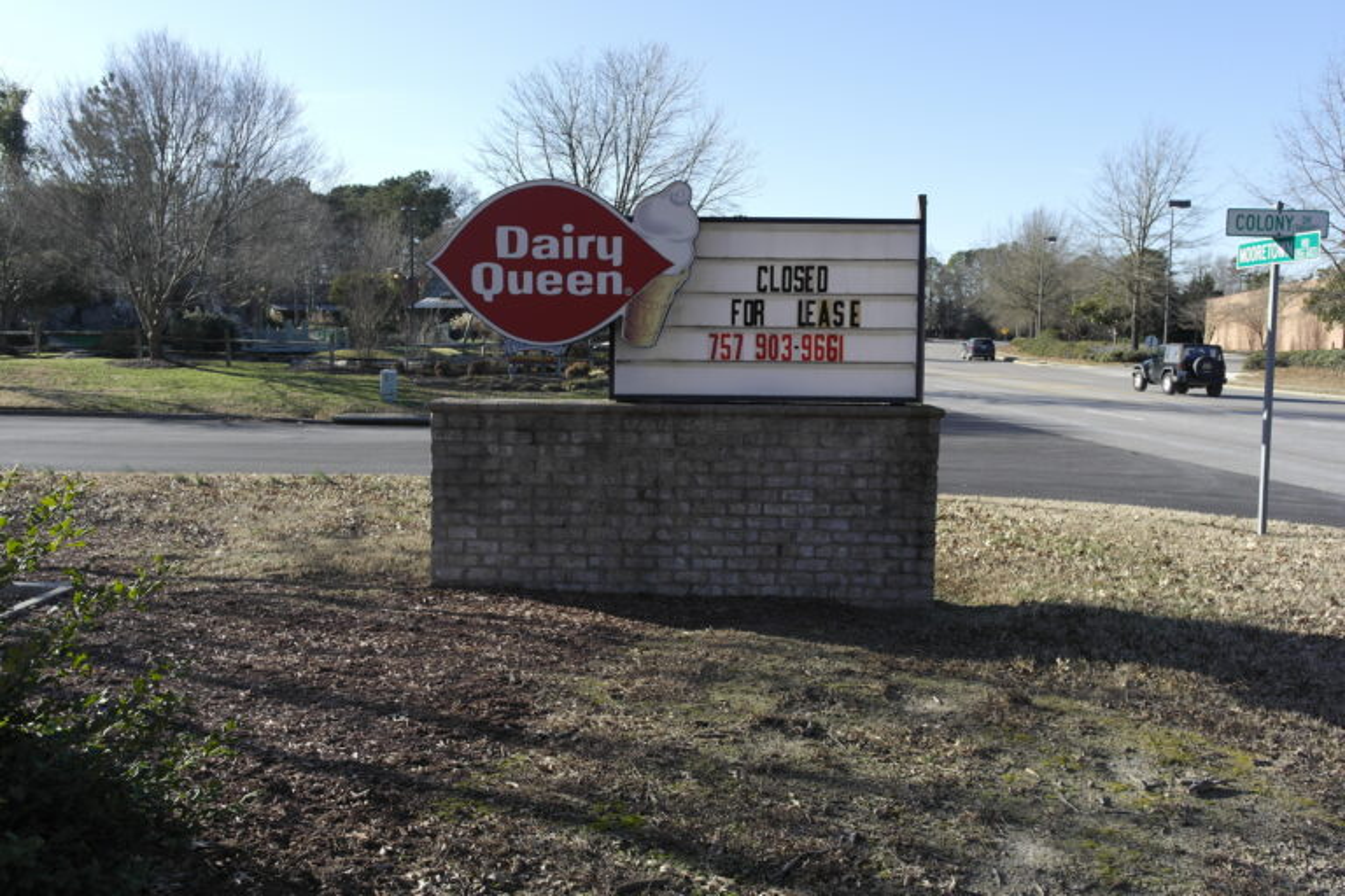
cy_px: 448
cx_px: 672
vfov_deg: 43.6
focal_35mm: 30
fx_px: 1121
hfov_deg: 61.9
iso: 100
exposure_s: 1/250
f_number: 5.6
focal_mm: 20
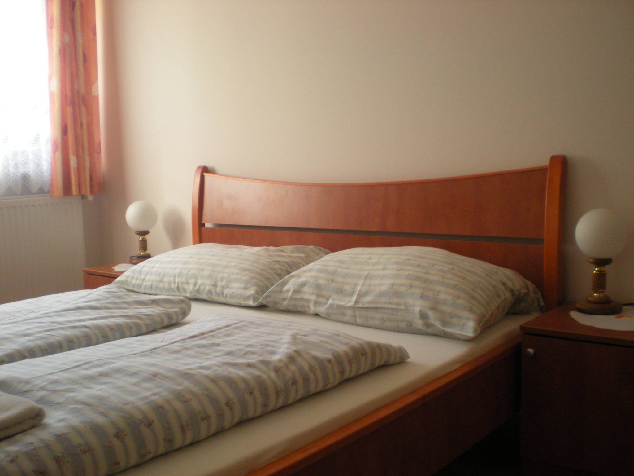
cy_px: 238
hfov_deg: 49.0
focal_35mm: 38
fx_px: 696
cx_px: 317
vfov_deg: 37.7
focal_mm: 6.3
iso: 200
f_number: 3.1
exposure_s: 1/49.8
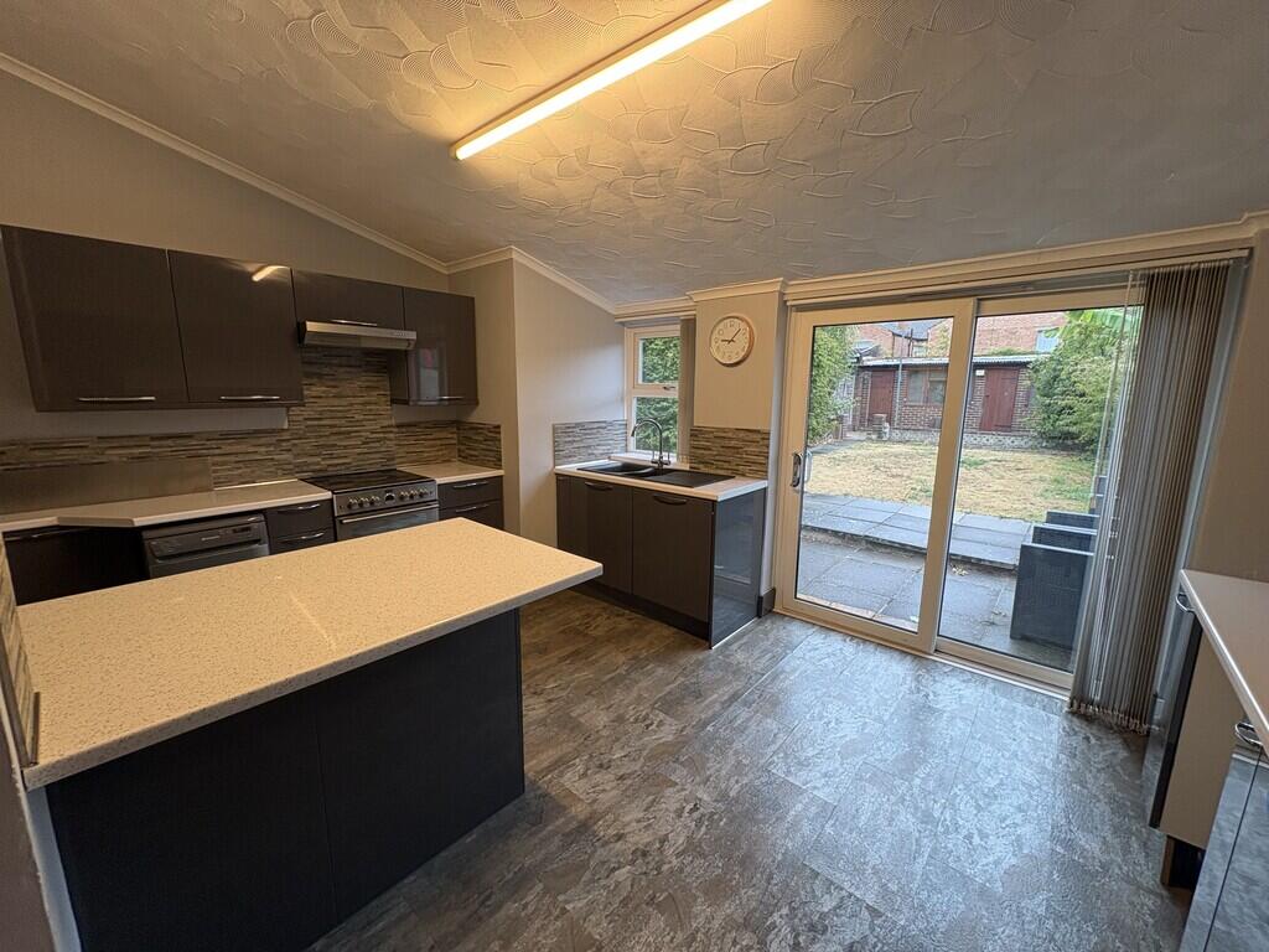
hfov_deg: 102.1
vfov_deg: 85.7
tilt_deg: -9.6
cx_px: 634
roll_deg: -0.3
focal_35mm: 14
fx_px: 513
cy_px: 476
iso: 160
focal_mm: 2.22
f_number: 2.2
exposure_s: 1/50
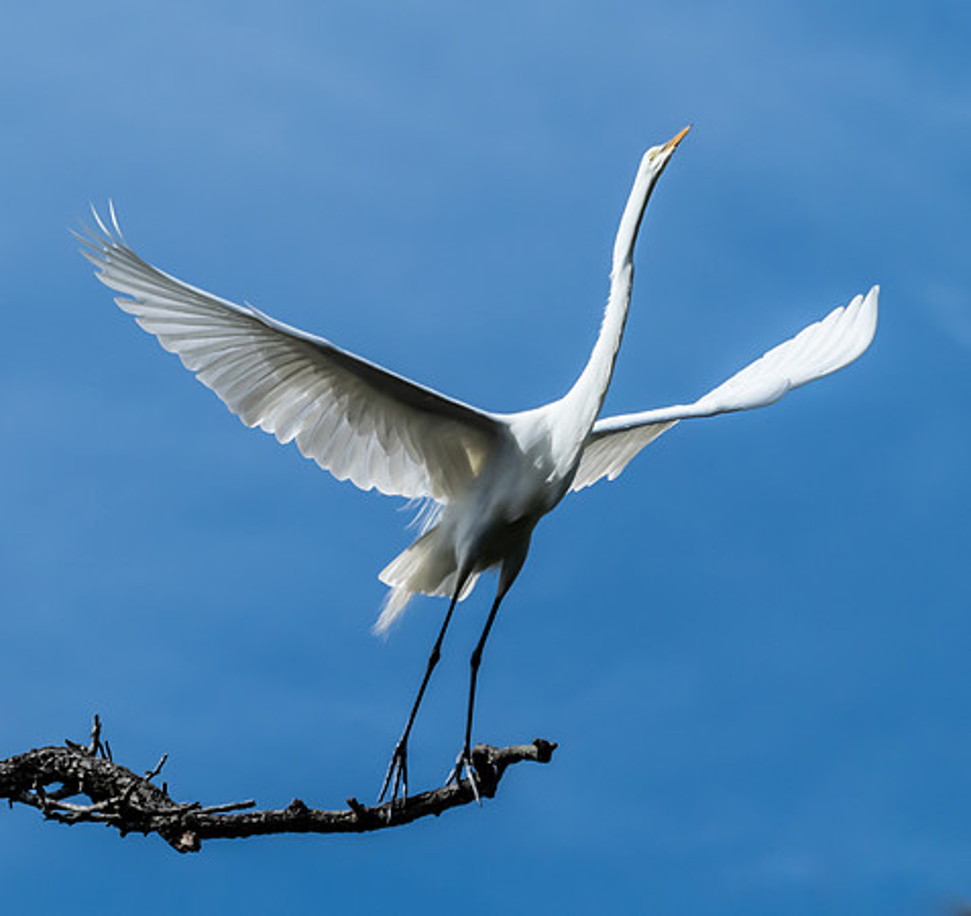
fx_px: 10872
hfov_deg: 5.1
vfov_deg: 4.8
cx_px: 400
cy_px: 613
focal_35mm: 352
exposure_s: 1/5000
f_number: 5.6
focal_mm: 115
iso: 800
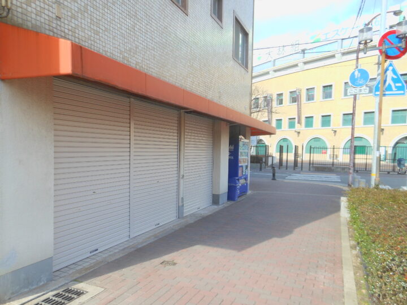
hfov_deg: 69.4
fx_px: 294
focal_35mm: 25
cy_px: 152
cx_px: 204
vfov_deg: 54.9
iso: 80
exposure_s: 1/320
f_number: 3.2
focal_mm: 4.5
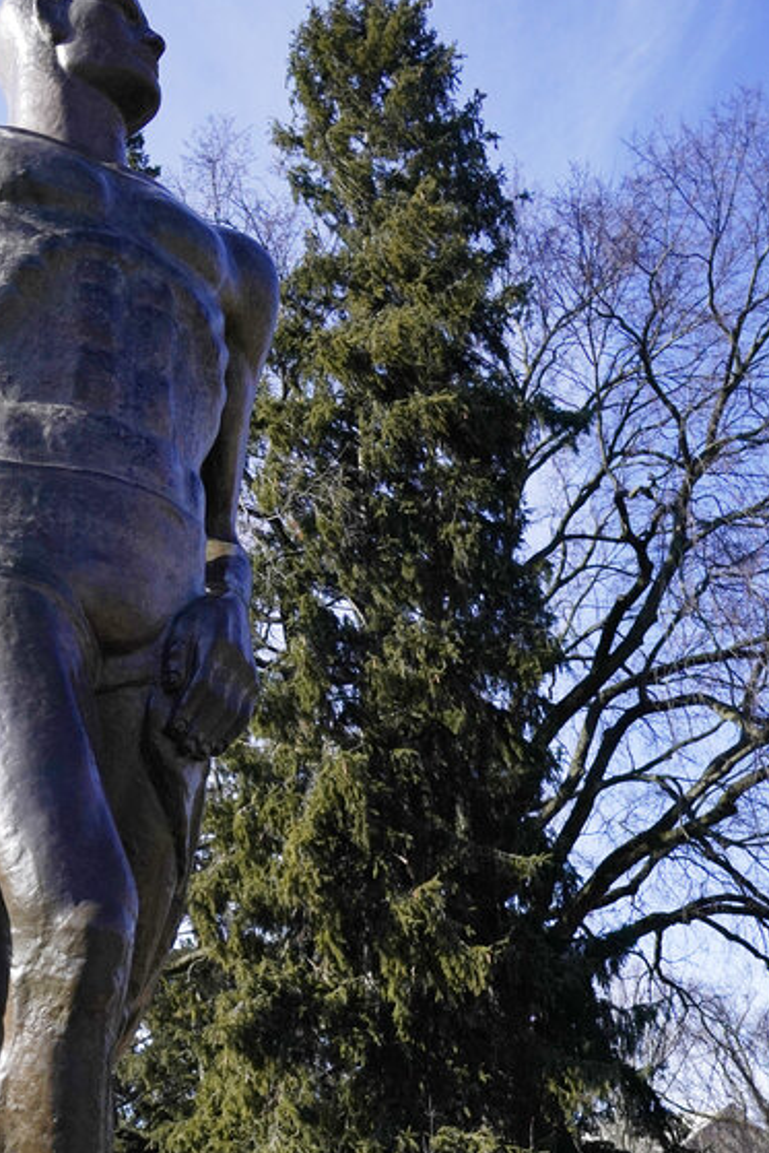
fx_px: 1409
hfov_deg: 29.8
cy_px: 897
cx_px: 149
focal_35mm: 44
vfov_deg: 42.8
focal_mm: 24
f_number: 6.3
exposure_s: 1/5000
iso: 1000
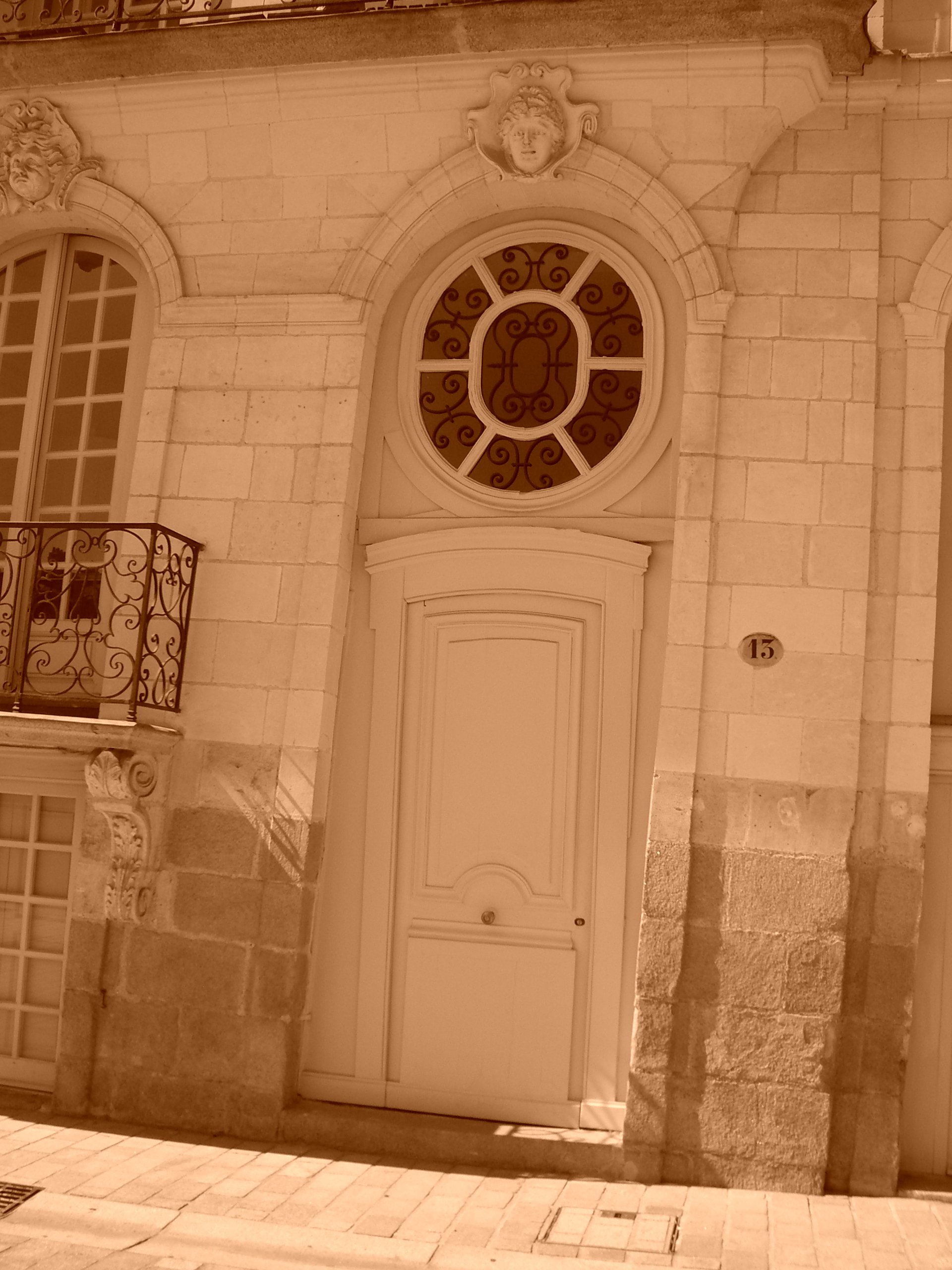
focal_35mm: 35
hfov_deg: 40.7
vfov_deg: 52.6
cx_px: 476
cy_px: 635
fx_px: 1283
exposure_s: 1/400
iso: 80
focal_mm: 5.8
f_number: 4.3
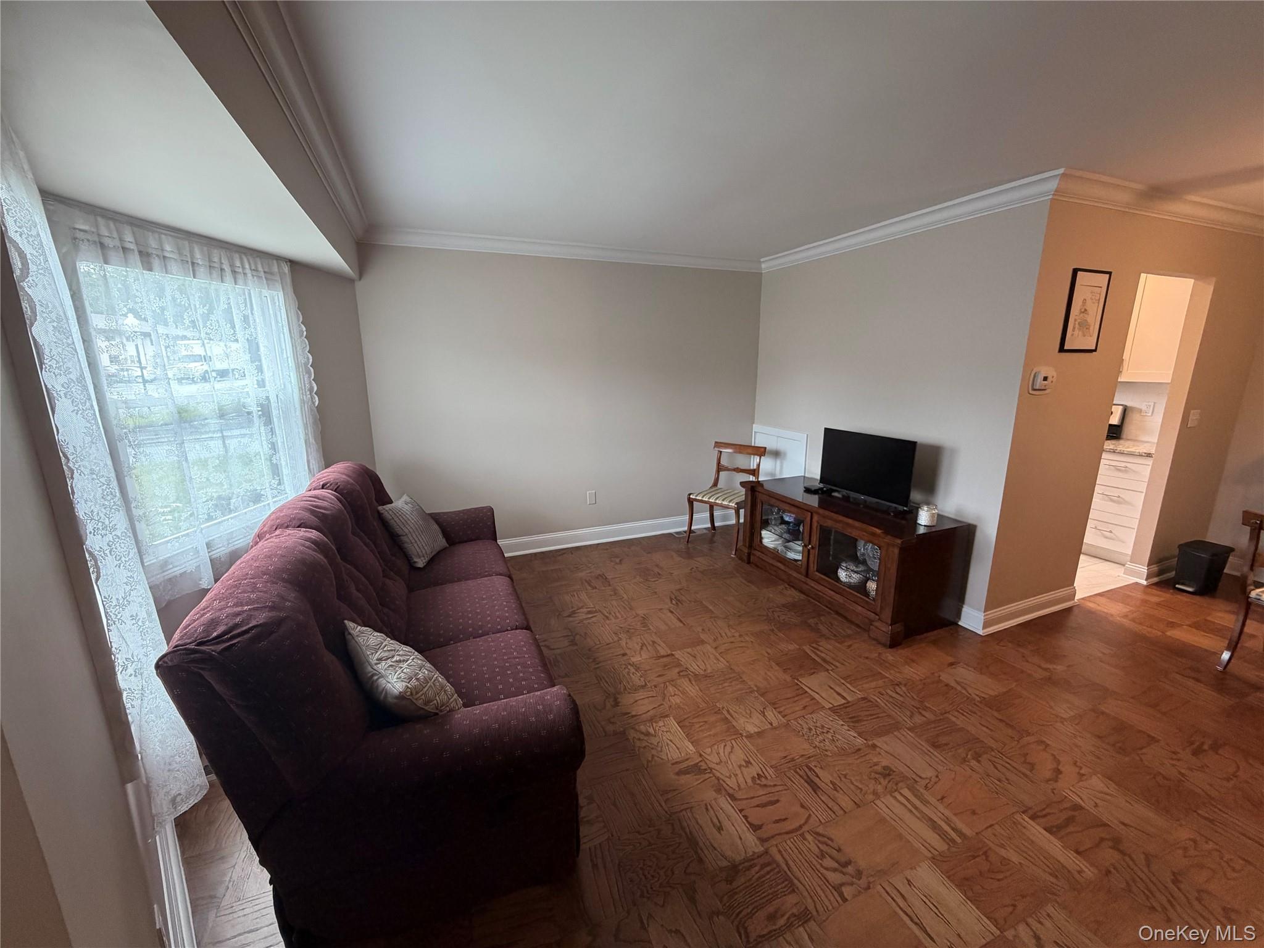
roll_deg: +0.1
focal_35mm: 14
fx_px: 511
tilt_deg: -13.2
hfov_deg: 102.1
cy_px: 474
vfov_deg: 85.7
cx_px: 632
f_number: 2.2
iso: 320
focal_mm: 2.22
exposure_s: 1/120
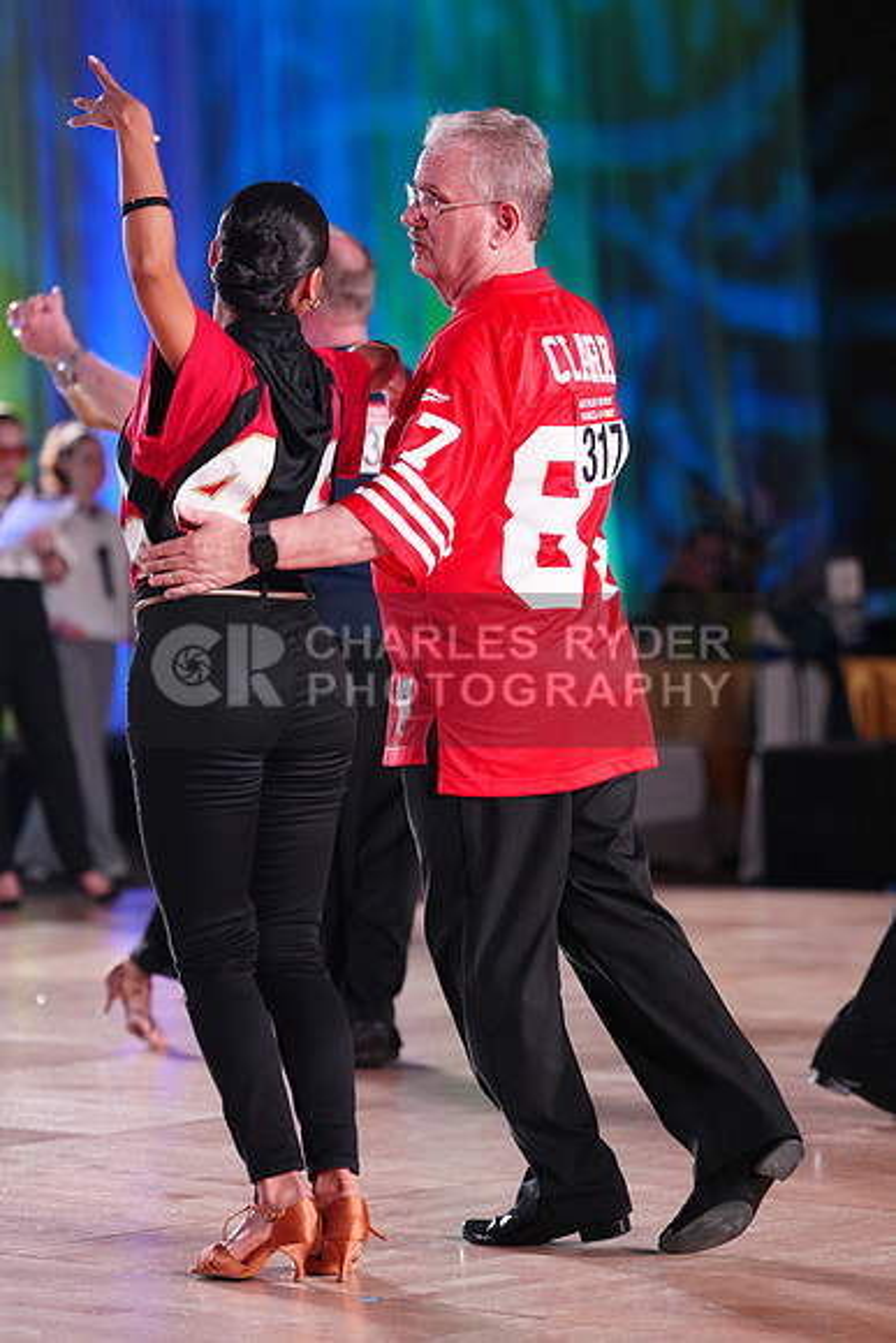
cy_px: 672
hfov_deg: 11.0
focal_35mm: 125
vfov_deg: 16.4
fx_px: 4664
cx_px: 448
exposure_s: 1/500
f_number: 2.8
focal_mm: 125
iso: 2000
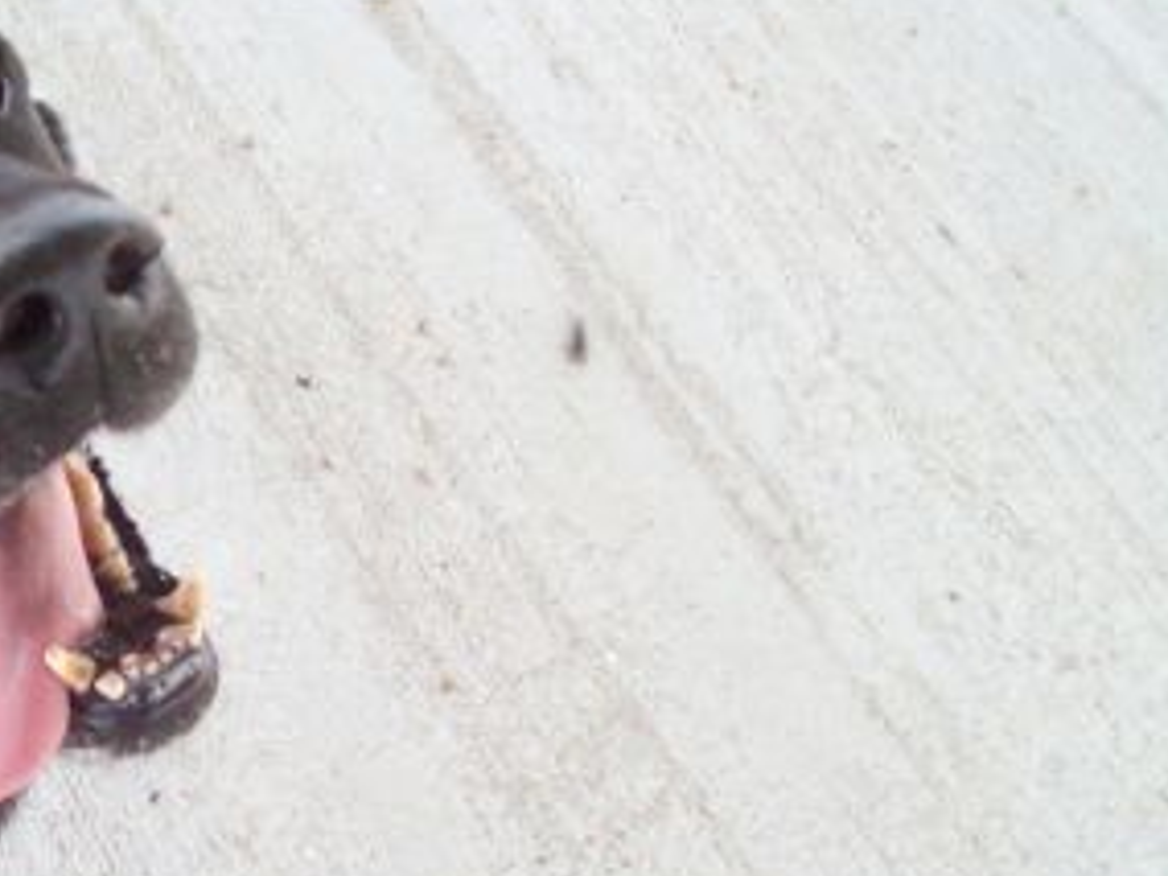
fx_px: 2733
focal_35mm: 81
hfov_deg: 22.7
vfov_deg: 18.2
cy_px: 539
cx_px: -136
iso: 80
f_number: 2.7
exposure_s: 1/147
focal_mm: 6
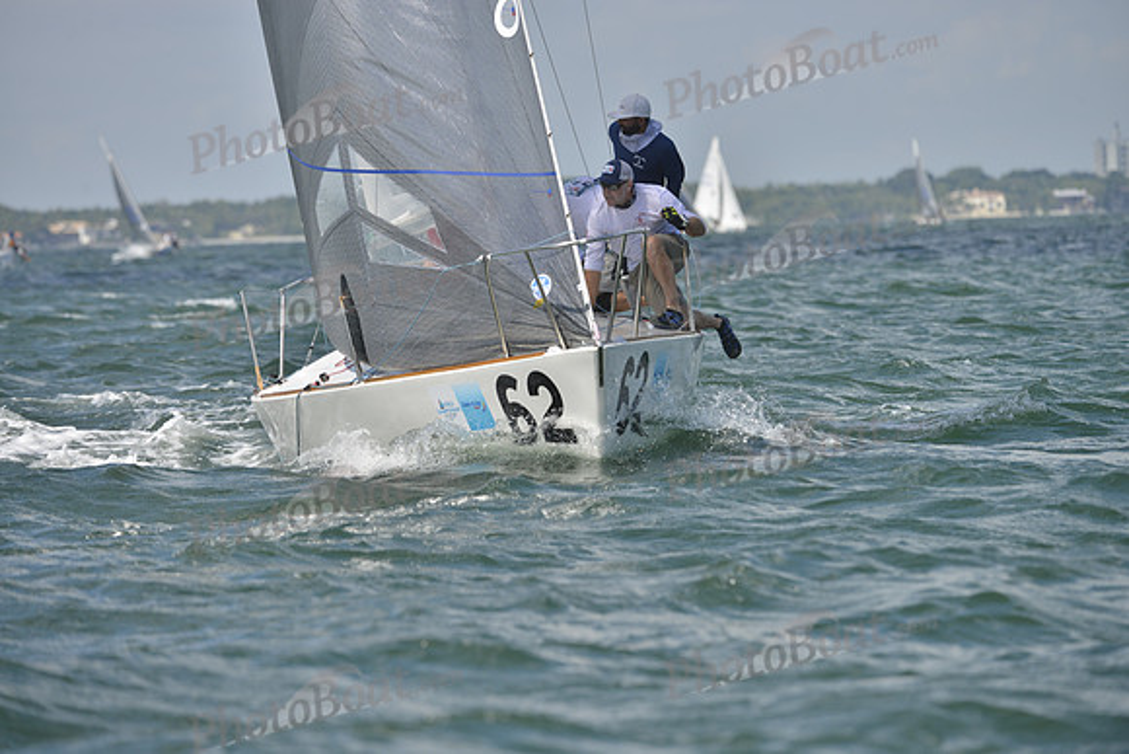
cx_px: 564
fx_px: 9096
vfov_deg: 4.7
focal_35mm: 290
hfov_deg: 7.1
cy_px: 377
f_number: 6.3
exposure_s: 1/1250
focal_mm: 290
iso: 200
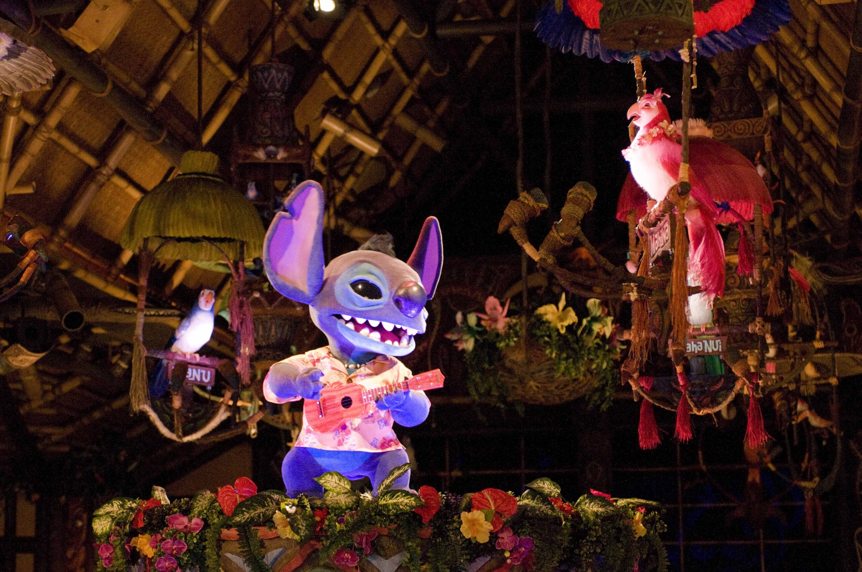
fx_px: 1865
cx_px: 431
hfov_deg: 26.0
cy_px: 286
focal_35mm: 78
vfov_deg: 17.4
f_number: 3.2
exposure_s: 1/250
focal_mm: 52
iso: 3200
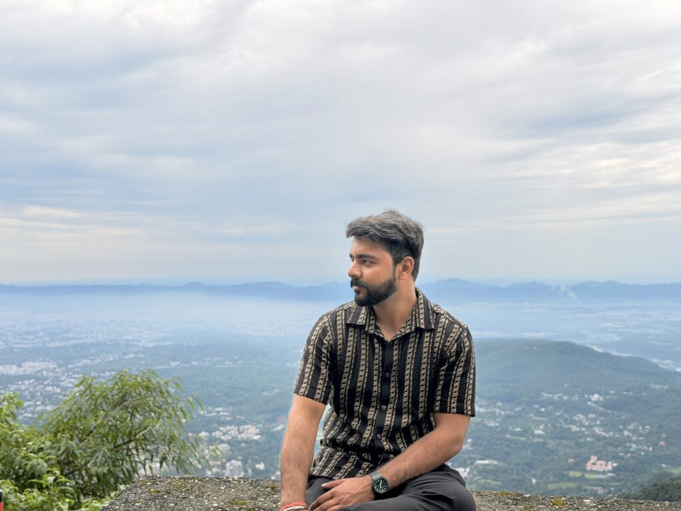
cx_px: 340
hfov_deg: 39.7
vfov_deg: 30.3
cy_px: 256
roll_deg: +0.5
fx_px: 944
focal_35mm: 48
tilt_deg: -0.8
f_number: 1.78
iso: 64
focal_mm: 6.76
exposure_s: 1/2667
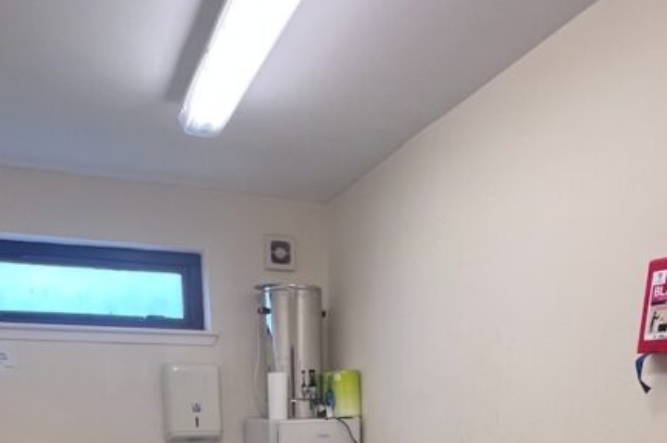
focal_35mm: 32
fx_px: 592
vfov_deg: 31.2
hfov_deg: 58.7
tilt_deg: -15.7
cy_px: 585
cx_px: 310
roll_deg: +1.3
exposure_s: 1/100
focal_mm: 1.57
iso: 160
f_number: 1.8
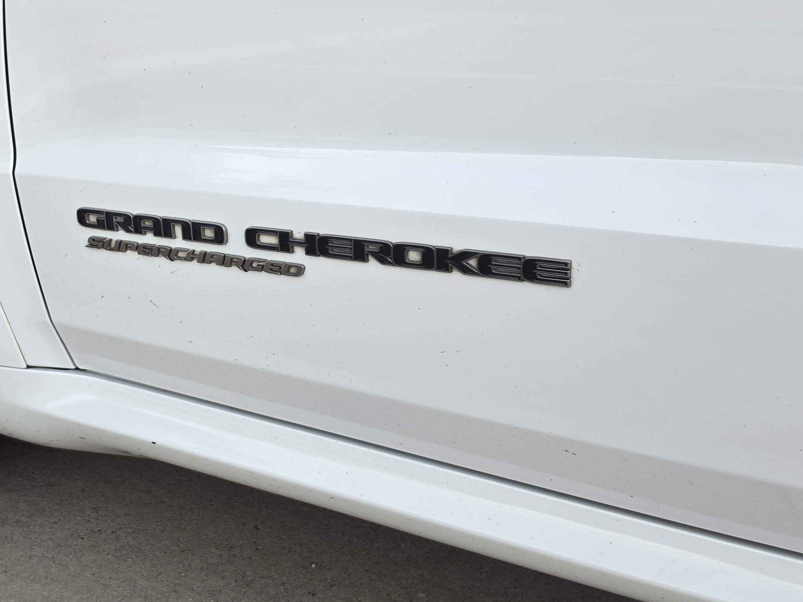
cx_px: 179
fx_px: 1044
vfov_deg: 32.2
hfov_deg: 40.6
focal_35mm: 45
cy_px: 295
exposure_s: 1/180
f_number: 1.4
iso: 32
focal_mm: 6.5
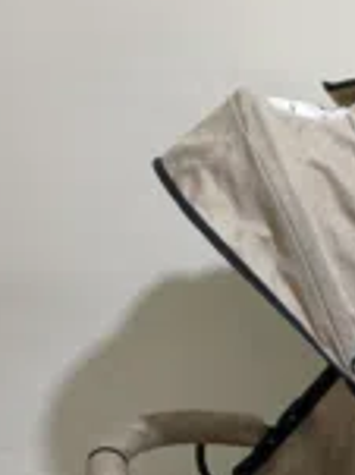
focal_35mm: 61
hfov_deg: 23.6
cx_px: 295
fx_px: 835
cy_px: 484
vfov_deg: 29.4
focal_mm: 4.09
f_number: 1.6
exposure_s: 1/33.3
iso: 846
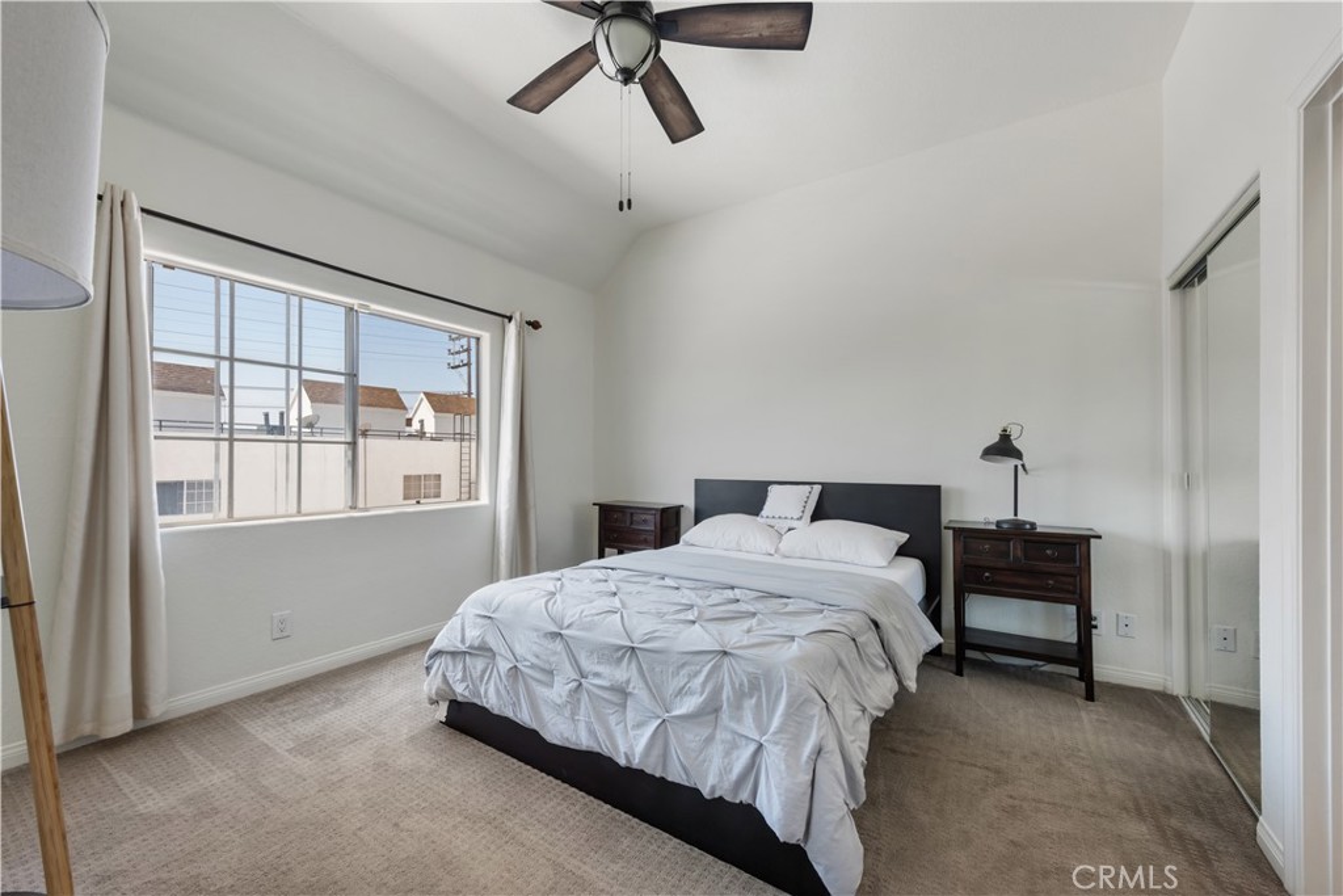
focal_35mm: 14
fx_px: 522
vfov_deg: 81.2
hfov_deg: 104.2
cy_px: 448
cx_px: 672
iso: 400
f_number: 11
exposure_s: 1/45
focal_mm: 14
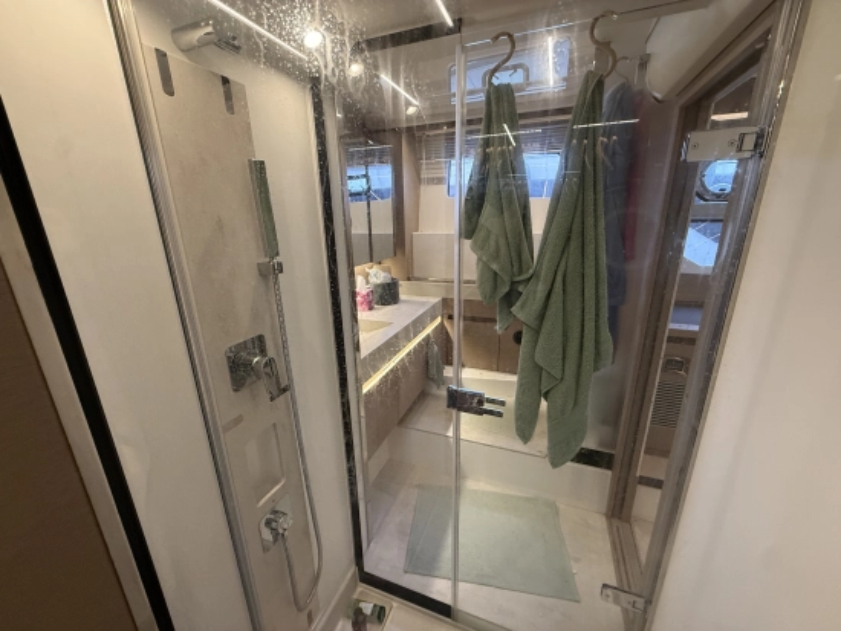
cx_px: 420
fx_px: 340
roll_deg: +1.4
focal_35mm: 14
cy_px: 316
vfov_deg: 85.7
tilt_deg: -15.8
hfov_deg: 102.0
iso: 320
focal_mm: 2.22
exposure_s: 1/65
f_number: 2.2
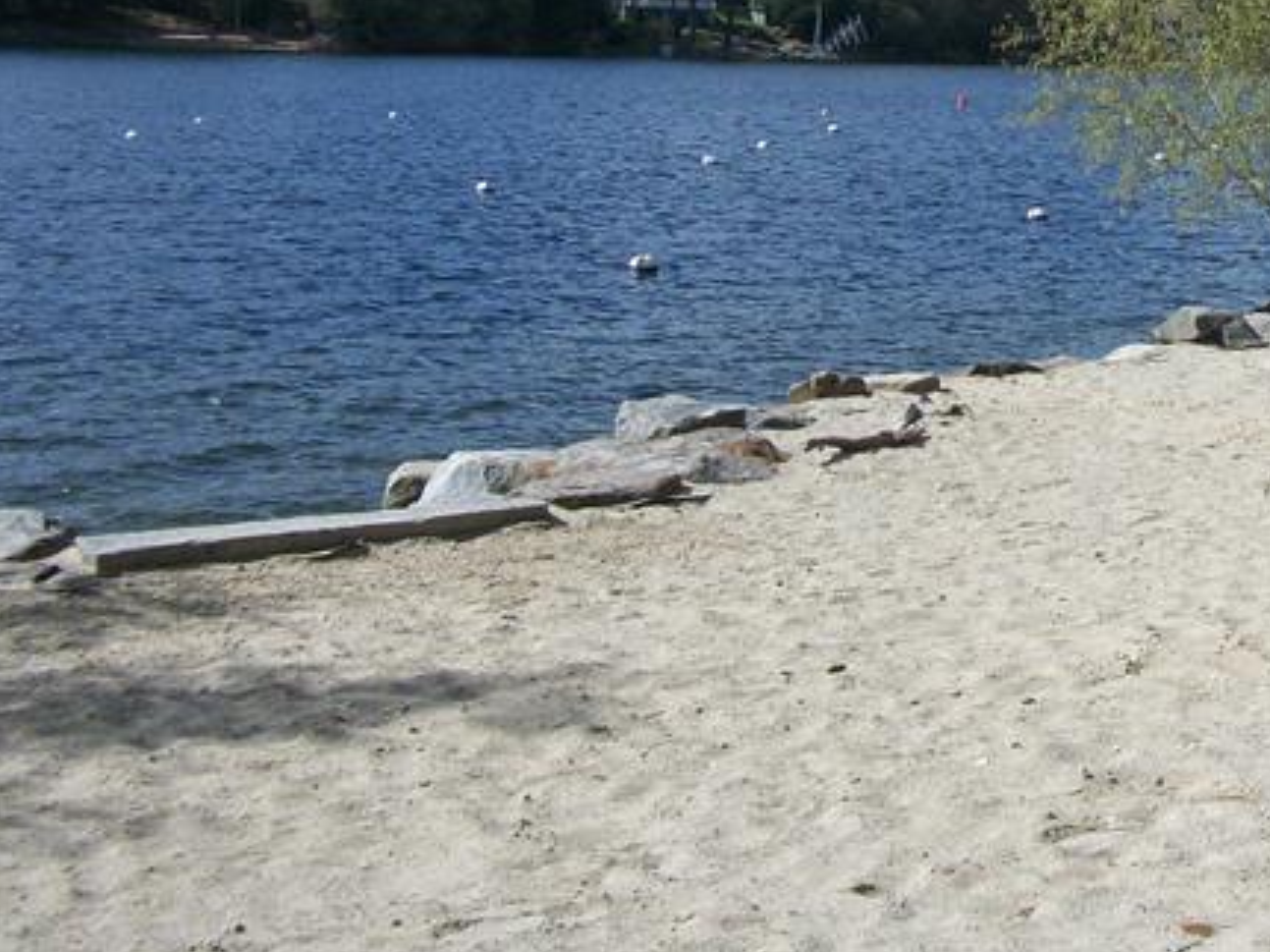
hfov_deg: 23.8
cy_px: 18
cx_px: 1450
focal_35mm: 76
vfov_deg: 18.9
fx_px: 2788
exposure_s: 1/200
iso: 80
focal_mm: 5.7
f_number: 8.8
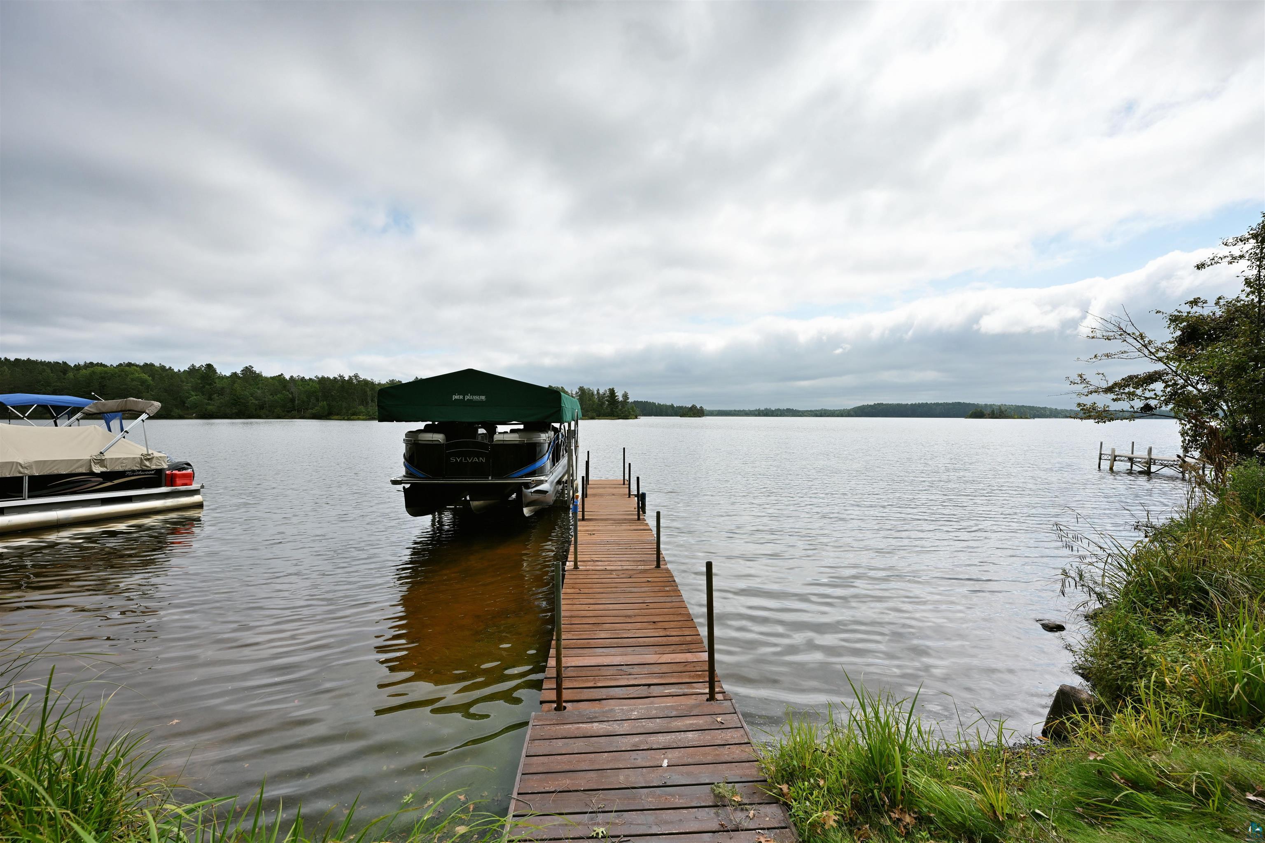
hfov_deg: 98.5
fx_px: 545
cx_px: 632
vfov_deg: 75.5
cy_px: 422
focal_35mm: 16
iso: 250
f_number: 5.6
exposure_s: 1/2000
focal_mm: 15.5
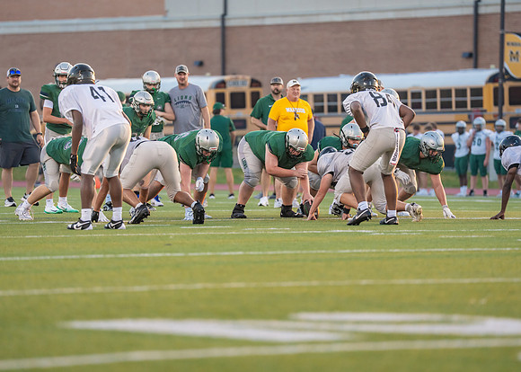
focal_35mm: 228
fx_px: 3368
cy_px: 172
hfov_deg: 8.8
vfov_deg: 6.3
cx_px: 273
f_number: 3.2
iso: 1600
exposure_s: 1/1600
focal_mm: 200
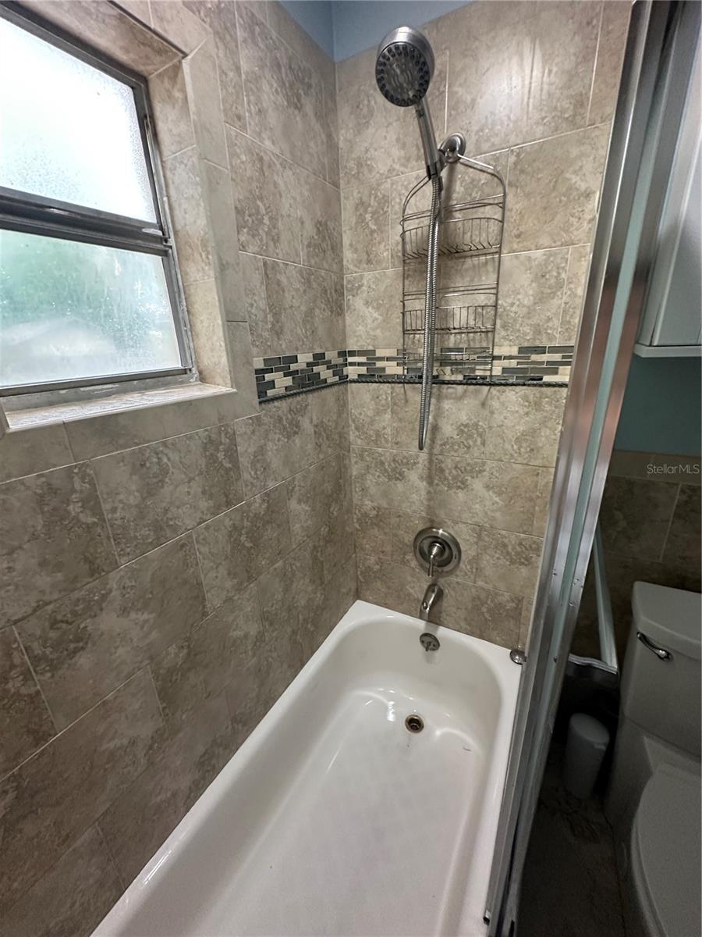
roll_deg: +2.6
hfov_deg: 85.7
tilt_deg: -19.5
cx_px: 351
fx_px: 379
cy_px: 468
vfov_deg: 102.1
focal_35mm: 14
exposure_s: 1/60
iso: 320
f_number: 2.2
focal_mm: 2.22
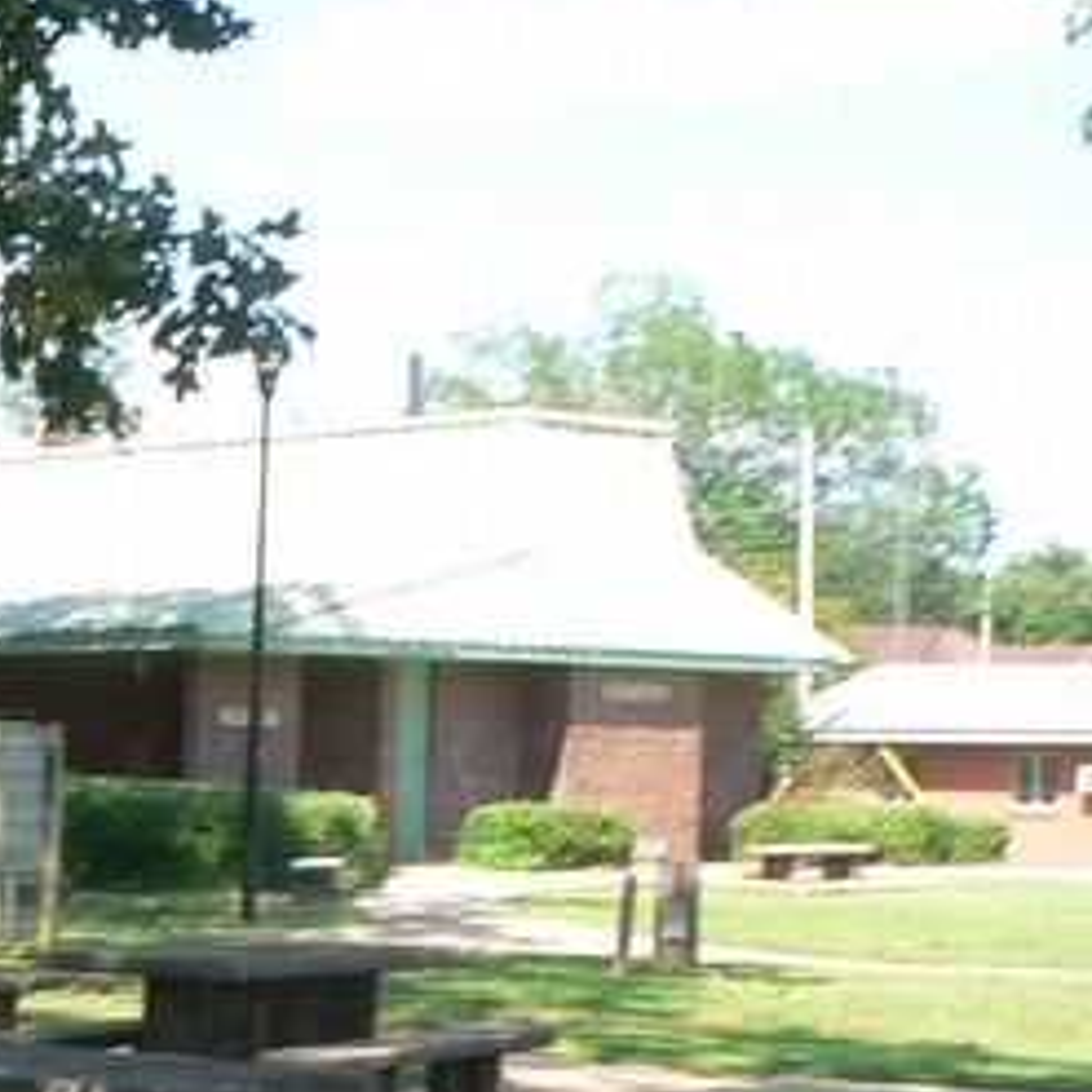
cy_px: 1269
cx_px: -601
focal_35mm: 103
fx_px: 3676
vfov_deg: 16.3
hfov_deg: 15.4
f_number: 4
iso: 80
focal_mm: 6
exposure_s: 1/160
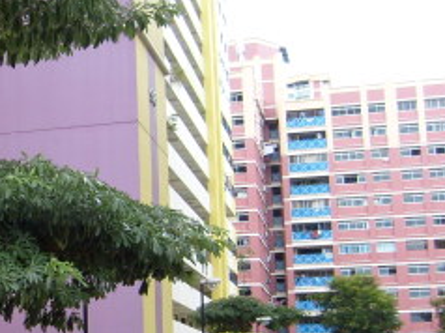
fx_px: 1040
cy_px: 232
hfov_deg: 22.6
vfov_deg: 18.1
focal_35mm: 81
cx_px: -58
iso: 80
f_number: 2.8
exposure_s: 1/250
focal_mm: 5.8
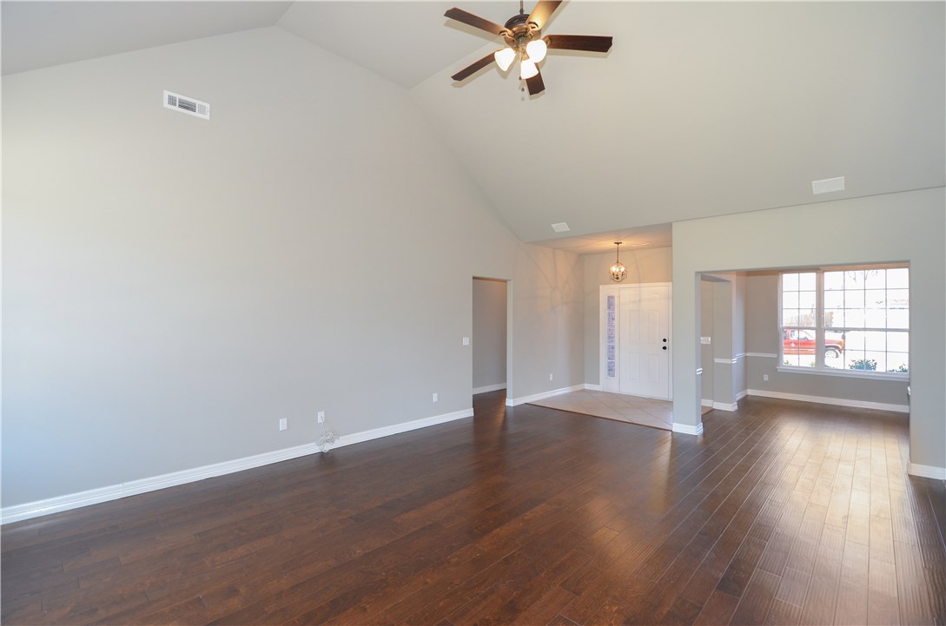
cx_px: 473
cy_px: 313
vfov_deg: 77.1
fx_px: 393
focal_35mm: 15
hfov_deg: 100.5
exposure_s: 1/60
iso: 450
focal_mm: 10
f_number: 4
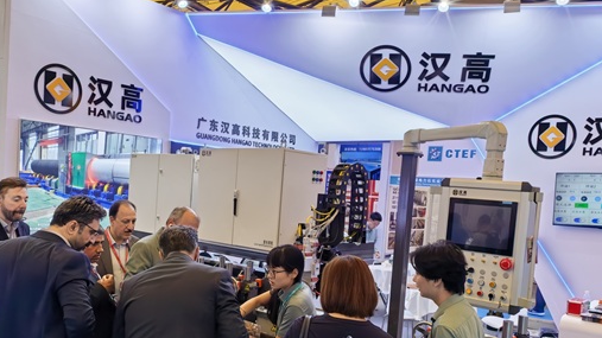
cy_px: 206
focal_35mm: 33
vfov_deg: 35.5
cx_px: 271
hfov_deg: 59.4
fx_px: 527
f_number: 4
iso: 200
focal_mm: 6.98
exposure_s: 1/232
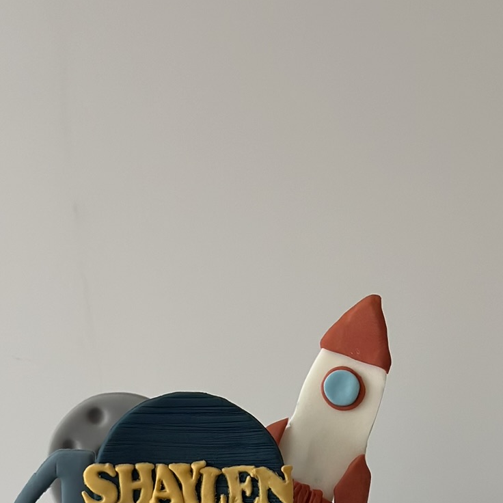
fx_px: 1940
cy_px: 687
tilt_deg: -14.5
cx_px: 459
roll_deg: +0.5
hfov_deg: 14.6
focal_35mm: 118
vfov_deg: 14.1
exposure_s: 1/50
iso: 125
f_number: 1.78
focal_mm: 6.86
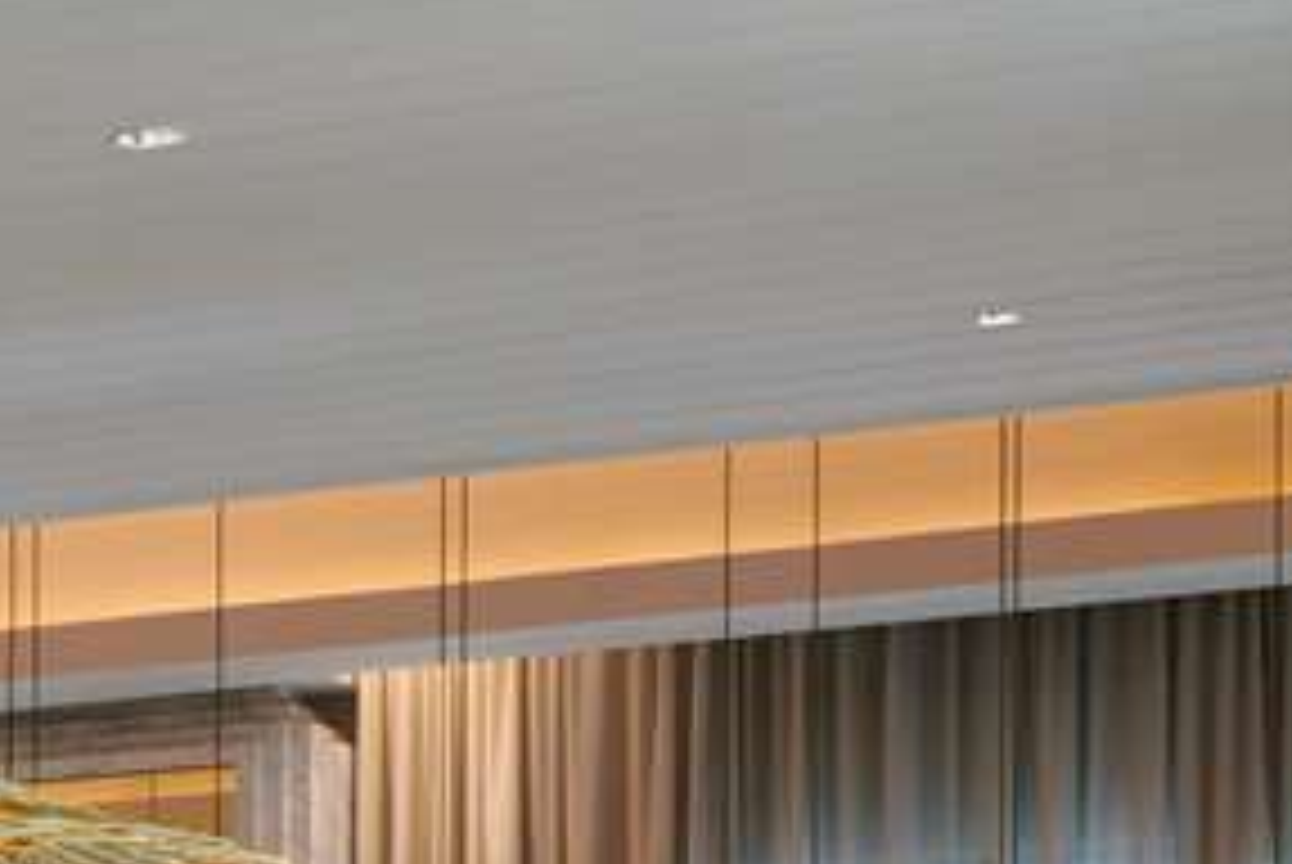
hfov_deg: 10.4
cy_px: 1719
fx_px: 5999
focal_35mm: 167
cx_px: -1963
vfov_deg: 7.9
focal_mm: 32
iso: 100
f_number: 11
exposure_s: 1.3
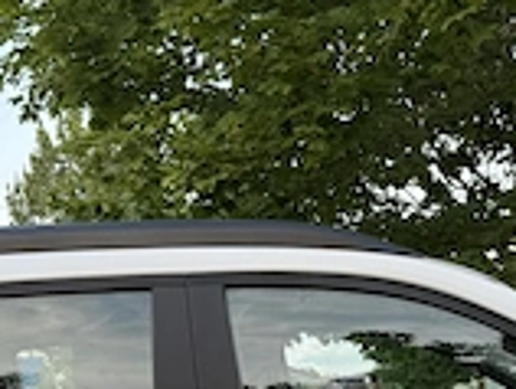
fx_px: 1359
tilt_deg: -5.9
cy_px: 536
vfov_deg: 15.3
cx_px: 349
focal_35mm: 91
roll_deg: +2.0
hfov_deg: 21.4
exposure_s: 1/121
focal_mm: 6.76
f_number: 1.78
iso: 50
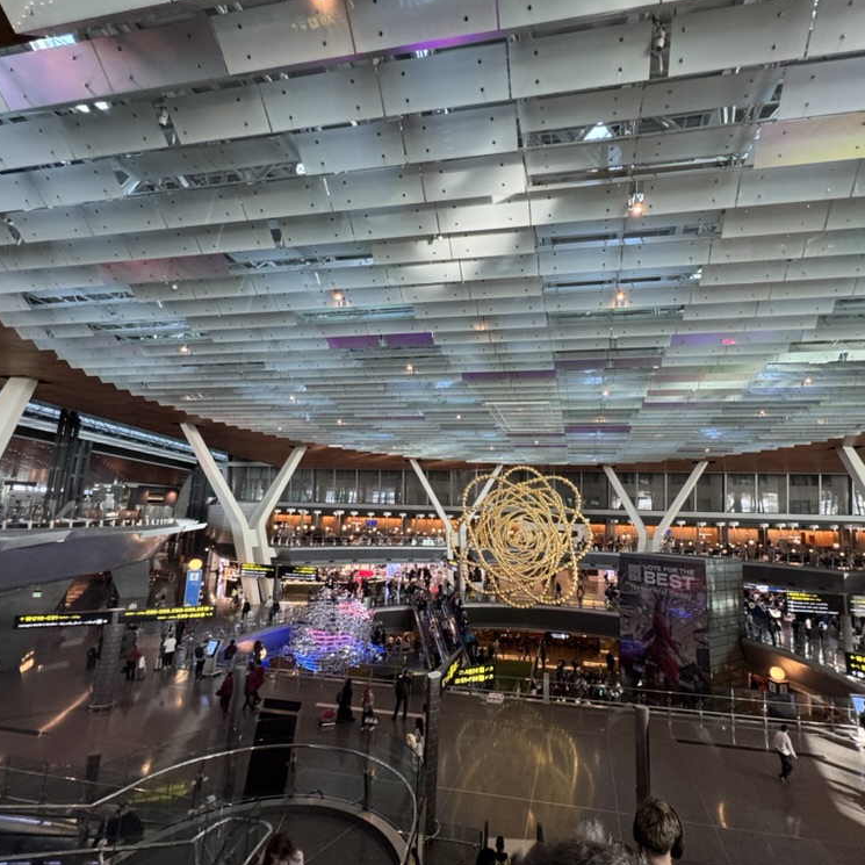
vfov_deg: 84.0
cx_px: 493
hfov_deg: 83.5
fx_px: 481
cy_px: 441
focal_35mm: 17
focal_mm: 2.22
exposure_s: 1/100
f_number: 2.2
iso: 250
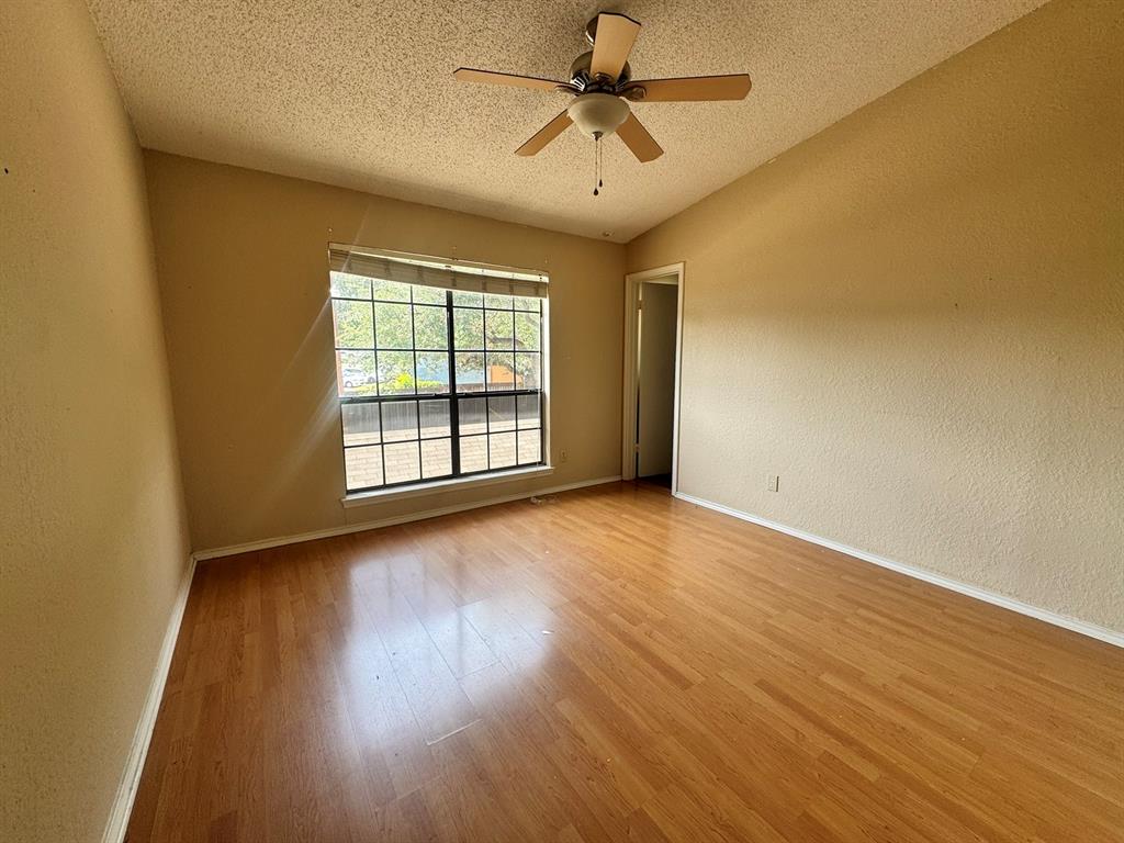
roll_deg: -0.8
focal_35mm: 14
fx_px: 455
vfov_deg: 85.7
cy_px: 422
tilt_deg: -8.2
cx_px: 562
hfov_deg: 102.1
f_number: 2.2
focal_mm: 2.22
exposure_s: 1/99
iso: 40
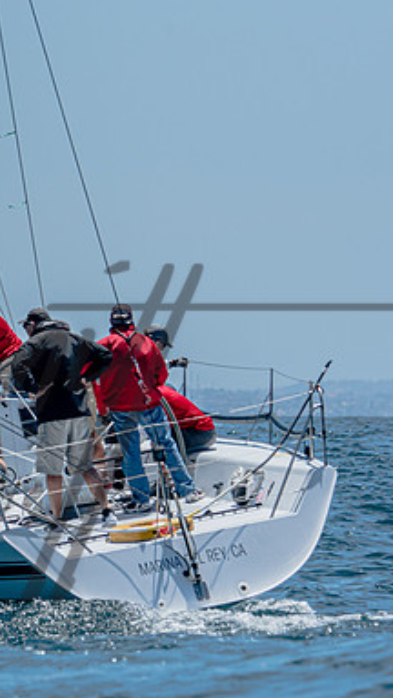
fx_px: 9837
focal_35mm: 531
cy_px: 350
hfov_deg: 2.3
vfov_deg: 4.1
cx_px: -58
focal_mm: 220
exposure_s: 1/1600
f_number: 5.3
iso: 200
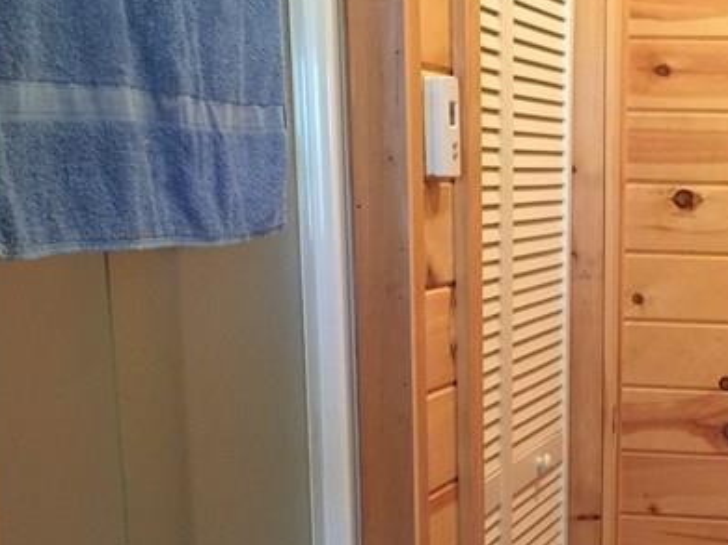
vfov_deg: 18.4
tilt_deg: -14.4
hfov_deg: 25.1
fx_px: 1598
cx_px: 607
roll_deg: -3.0
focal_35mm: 76
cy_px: 642
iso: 125
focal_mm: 4.15
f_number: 2.2
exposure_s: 1/15
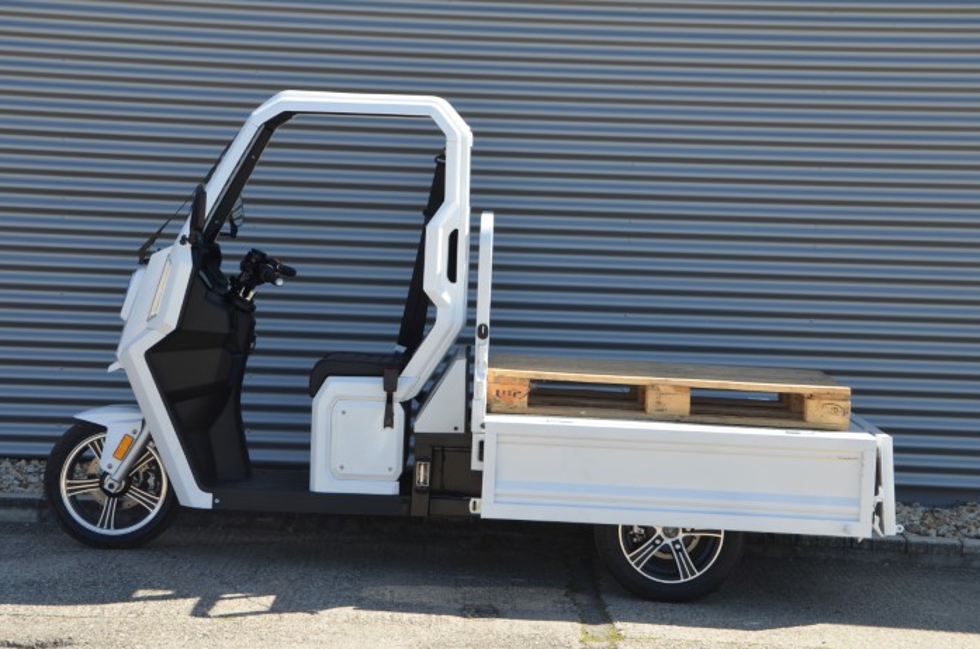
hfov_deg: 26.0
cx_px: 491
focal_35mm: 78
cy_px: 332
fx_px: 2119
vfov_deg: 17.4
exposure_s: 1/250
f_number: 8
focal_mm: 50
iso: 200
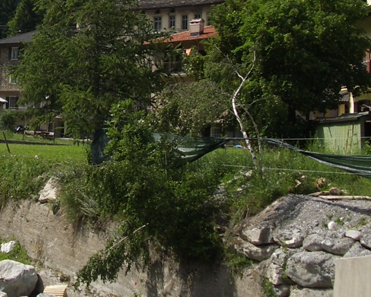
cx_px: -22
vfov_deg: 17.3
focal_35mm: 86
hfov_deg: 21.3
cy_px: -29
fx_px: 944
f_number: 4.3
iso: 80
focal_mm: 5.8
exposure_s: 1/500
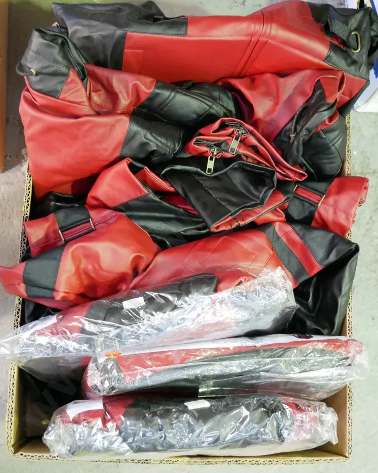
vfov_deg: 39.5
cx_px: 186
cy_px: 221
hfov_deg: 32.1
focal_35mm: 47
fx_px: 657
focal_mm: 22
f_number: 4.2
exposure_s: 1/30
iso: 3200
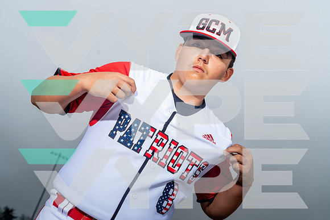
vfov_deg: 25.1
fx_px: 495
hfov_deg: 36.9
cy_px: 110
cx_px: 165
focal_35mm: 54
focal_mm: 54
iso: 320
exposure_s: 1/125
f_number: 8
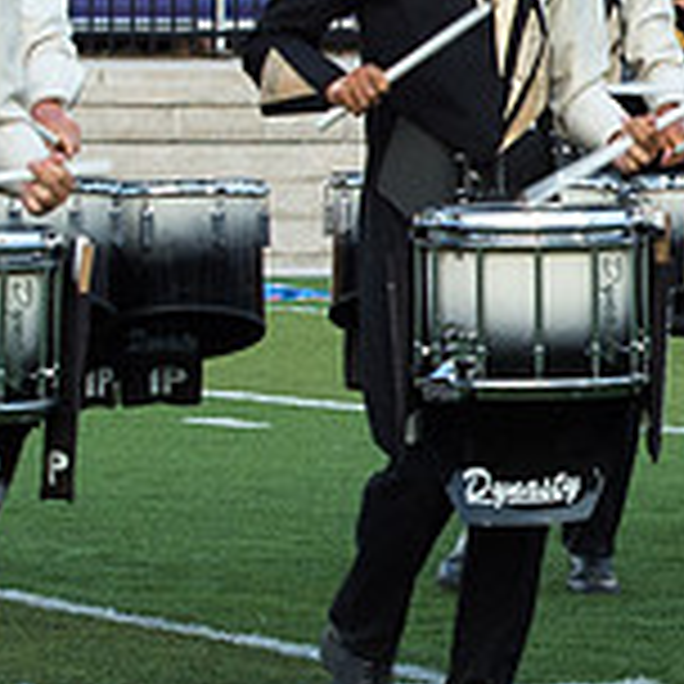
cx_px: 1042
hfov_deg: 3.3
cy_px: 188
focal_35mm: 525
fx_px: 11737
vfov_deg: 3.3
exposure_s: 1/250
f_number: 8
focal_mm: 75
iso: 640
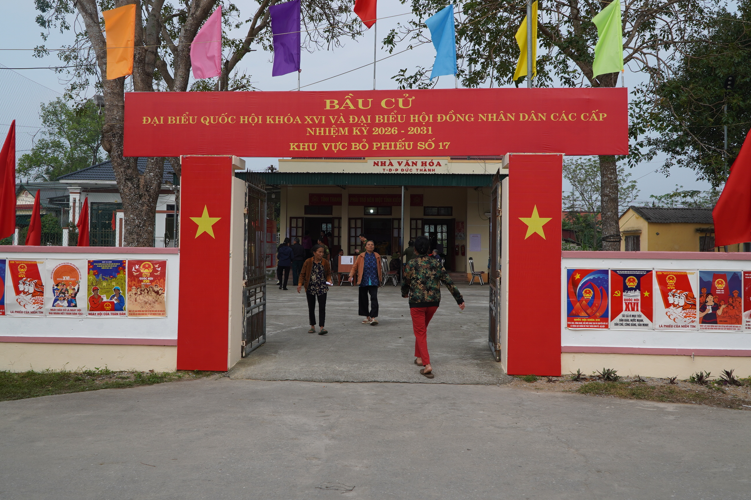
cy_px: 223
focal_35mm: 35
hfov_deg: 54.5
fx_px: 729
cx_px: 361
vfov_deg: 37.7
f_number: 8
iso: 100
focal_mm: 20
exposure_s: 1/160
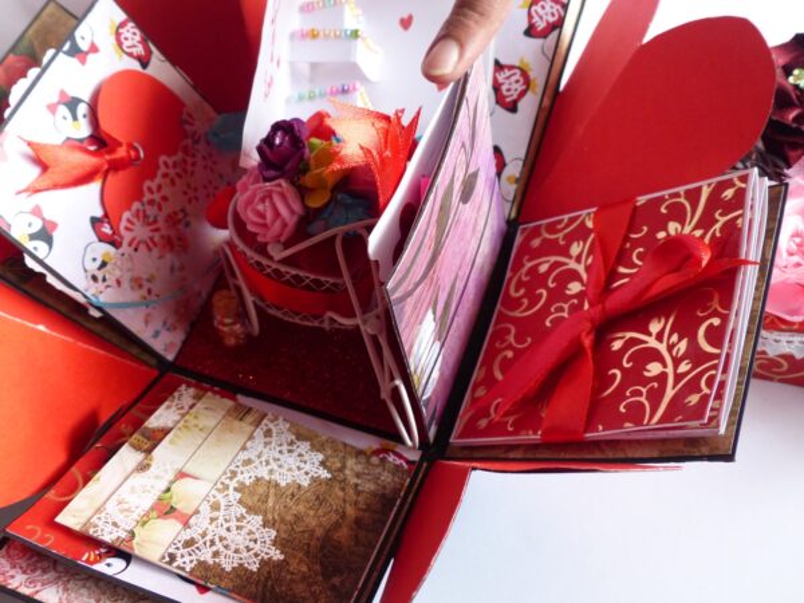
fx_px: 952
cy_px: 302
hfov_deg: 45.8
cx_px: 402
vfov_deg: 35.1
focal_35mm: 41
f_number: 2.8
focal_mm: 7.4
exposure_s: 1/60
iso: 250
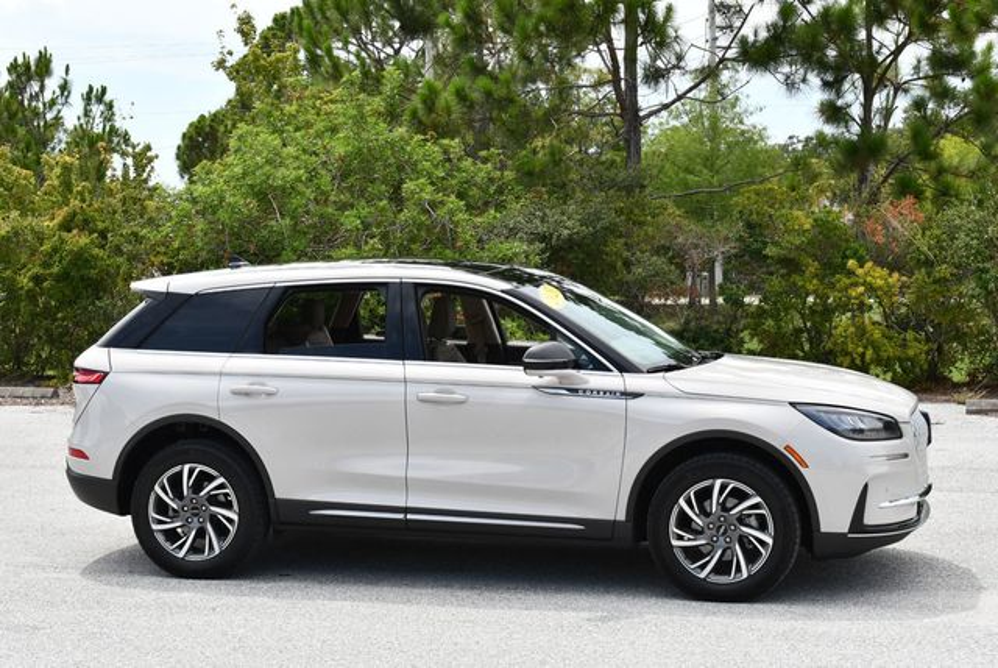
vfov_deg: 21.3
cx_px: 499
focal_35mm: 64
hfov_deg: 31.4
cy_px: 334
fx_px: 1776
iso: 200
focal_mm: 32
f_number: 8
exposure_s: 1/250
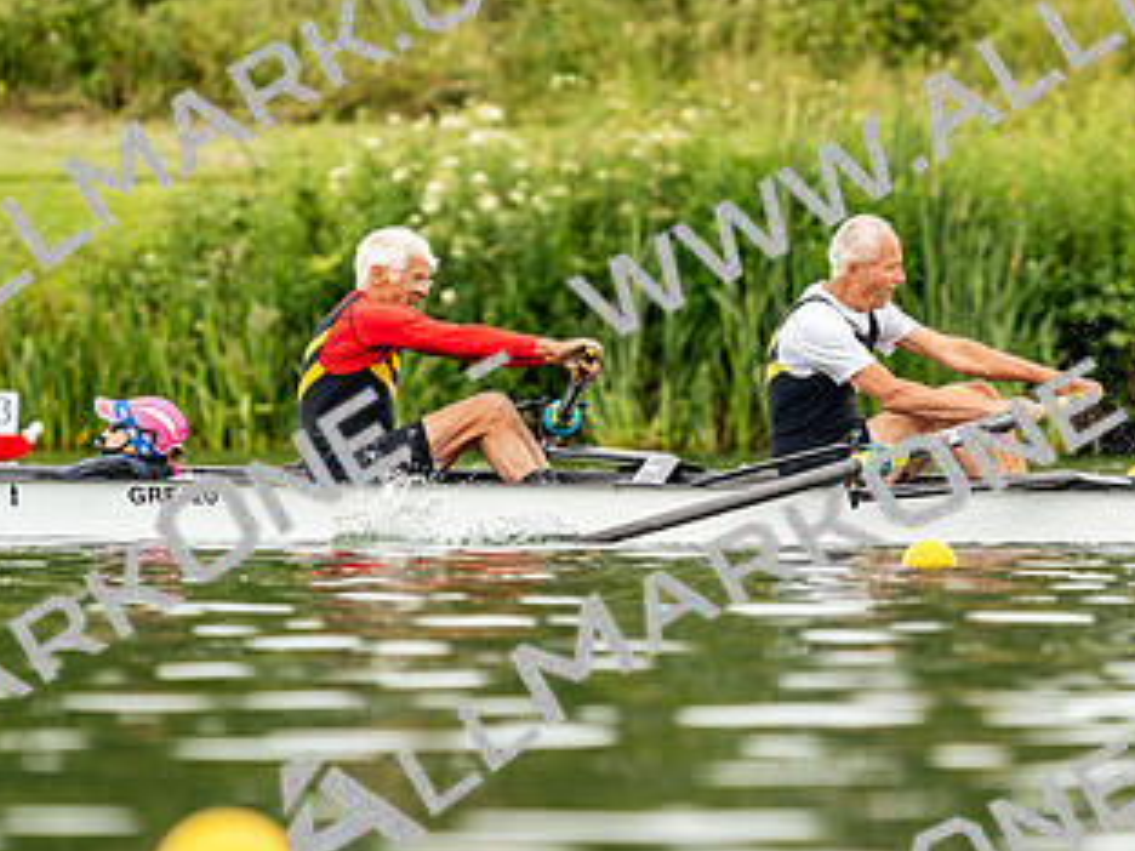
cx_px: 1019
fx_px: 26526
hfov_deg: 2.5
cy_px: 347
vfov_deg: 1.8
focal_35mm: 809
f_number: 6.3
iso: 640
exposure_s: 1/2000
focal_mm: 452
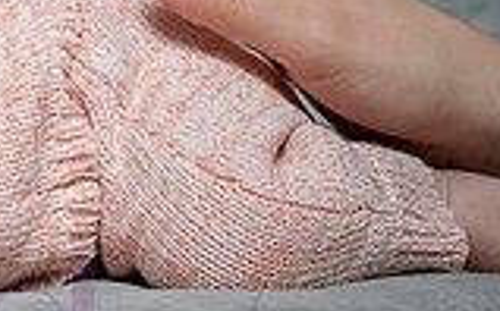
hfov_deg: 6.5
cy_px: 96
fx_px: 4315
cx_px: -368
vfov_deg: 4.1
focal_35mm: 317
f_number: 6.3
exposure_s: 1/200
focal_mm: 85
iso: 800
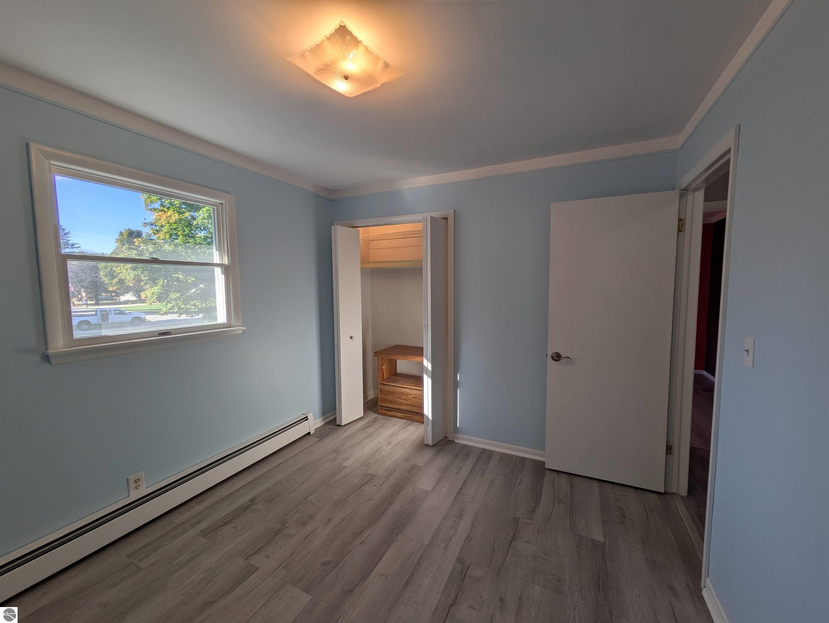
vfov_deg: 85.7
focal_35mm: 14
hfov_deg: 102.0
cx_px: 414
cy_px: 312
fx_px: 335
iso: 53
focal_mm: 1.83
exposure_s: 1/322
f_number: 2.2
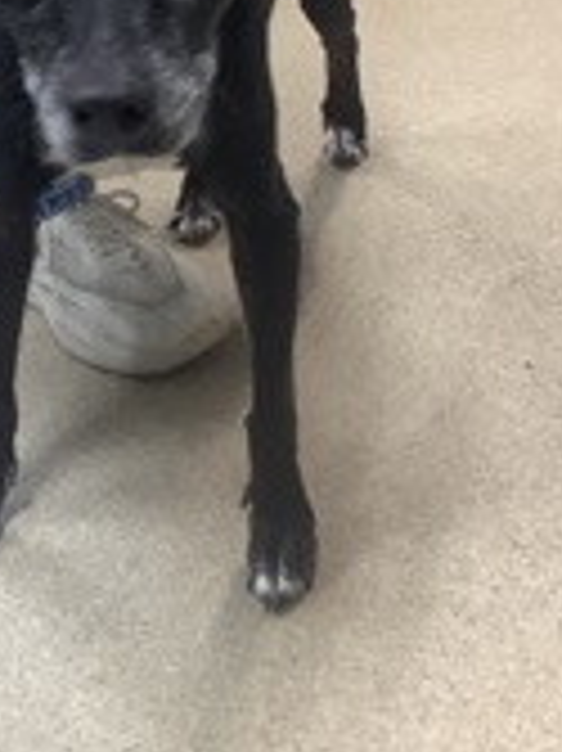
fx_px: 1691
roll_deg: +6.1
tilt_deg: -29.0
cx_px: 205
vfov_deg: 24.9
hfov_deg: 18.8
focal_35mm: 78
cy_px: 225
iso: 200
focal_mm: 3.3
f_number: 2.4
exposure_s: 1/60
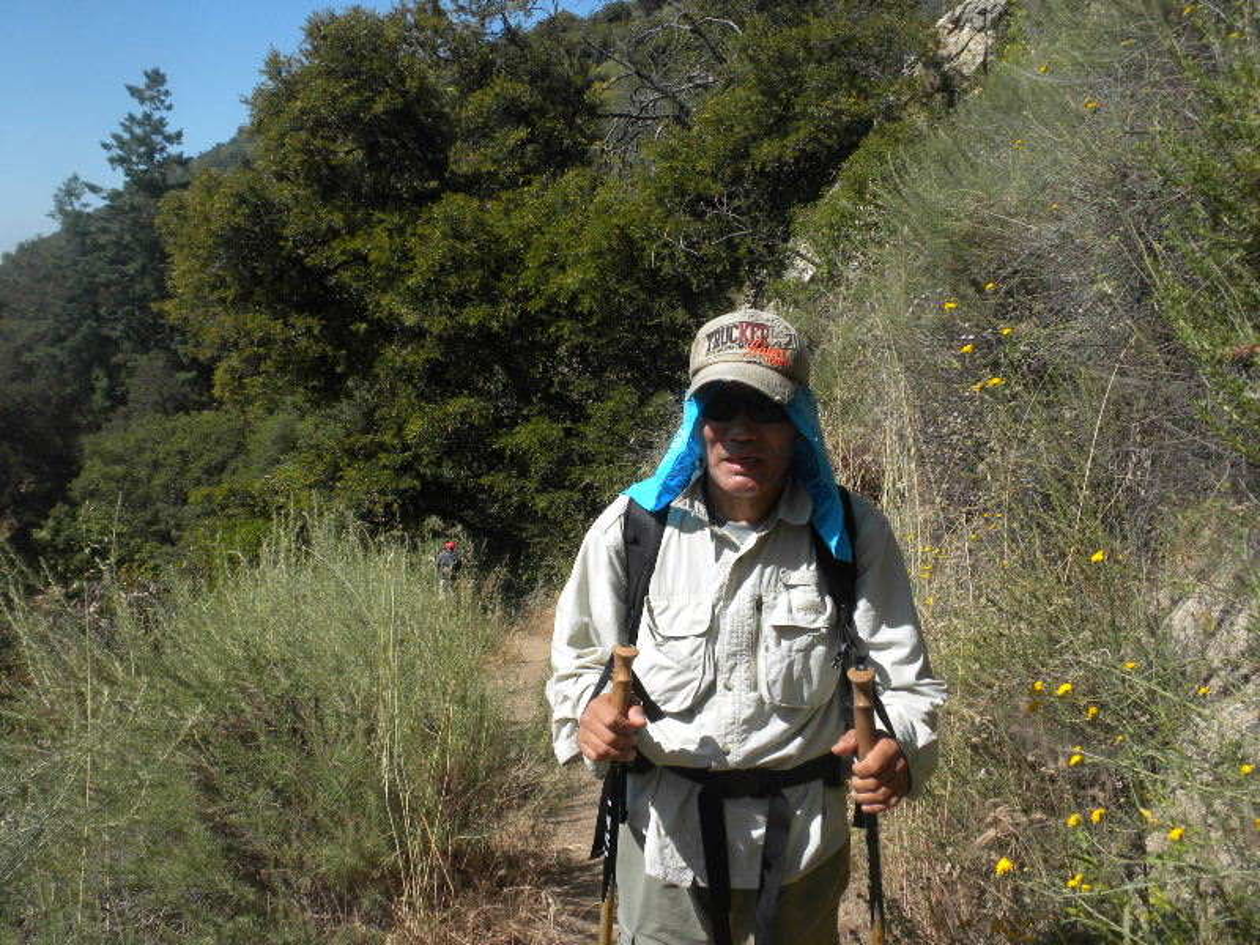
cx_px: 630
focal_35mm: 37
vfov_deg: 38.7
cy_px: 472
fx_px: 1347
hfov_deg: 50.1
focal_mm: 6.6
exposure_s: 1/98
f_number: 10
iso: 64
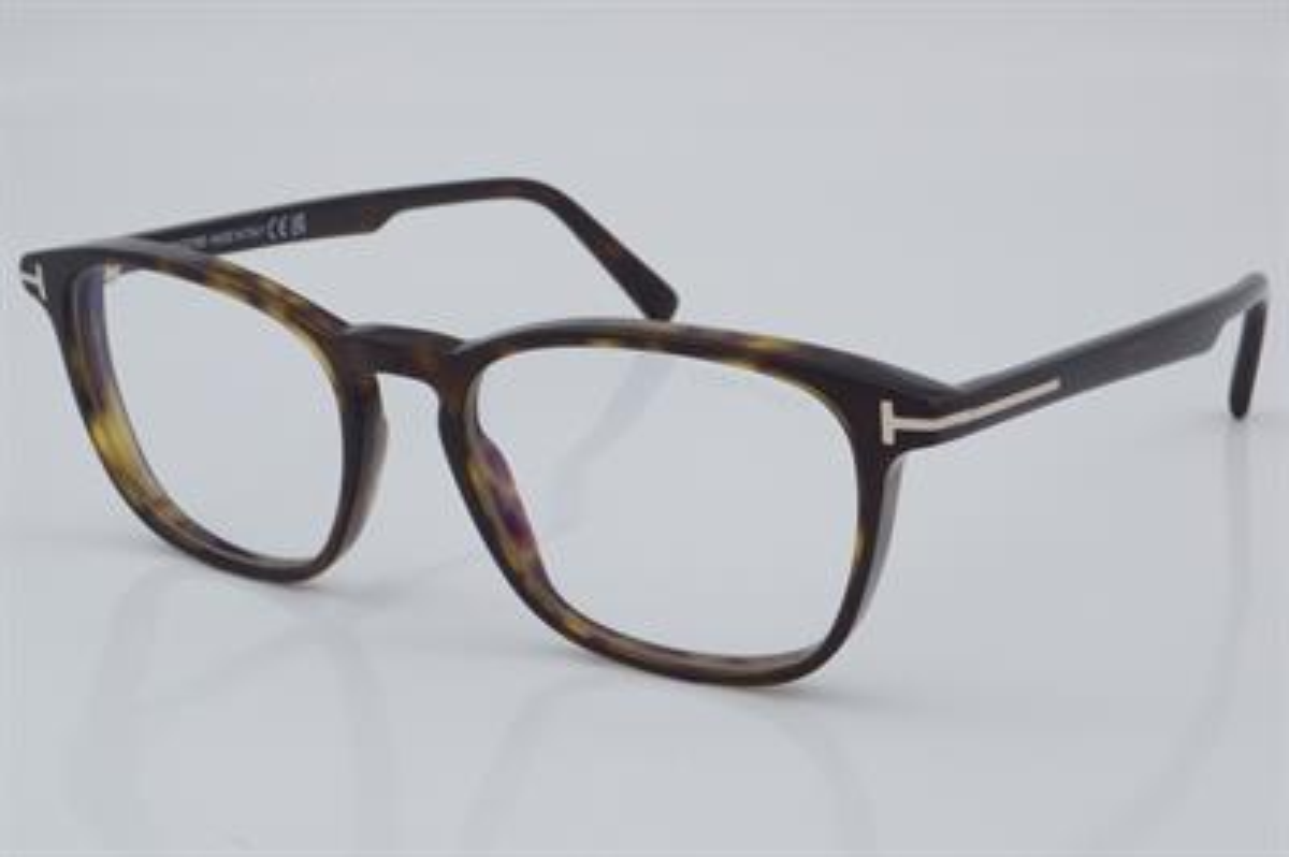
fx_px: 2683
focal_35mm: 75
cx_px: 644
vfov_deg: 18.2
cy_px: 428
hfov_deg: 27.0
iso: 100
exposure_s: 1/4
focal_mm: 50
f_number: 32
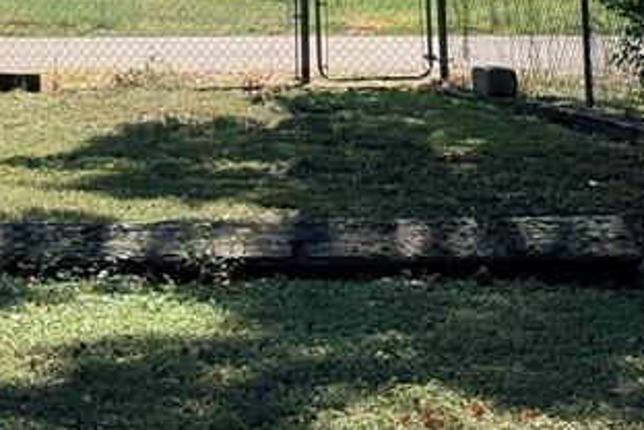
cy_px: -256
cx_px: -349
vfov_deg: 8.2
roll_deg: -0.4
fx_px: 2934
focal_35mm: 164
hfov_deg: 11.9
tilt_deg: +1.6
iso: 64
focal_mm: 6.76
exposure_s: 1/4329
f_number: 1.78
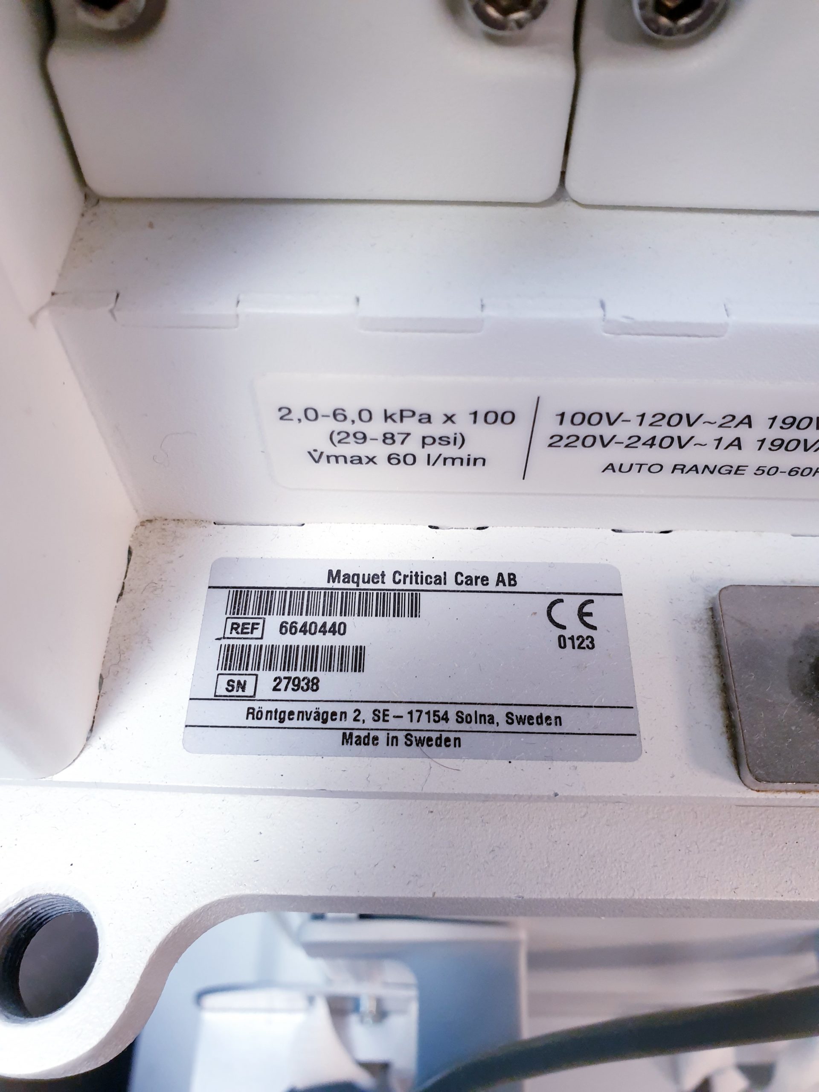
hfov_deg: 53.1
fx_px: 820
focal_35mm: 26
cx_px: 410
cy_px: 546
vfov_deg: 67.3
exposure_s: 1/50
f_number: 2.4
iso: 200
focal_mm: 4.3
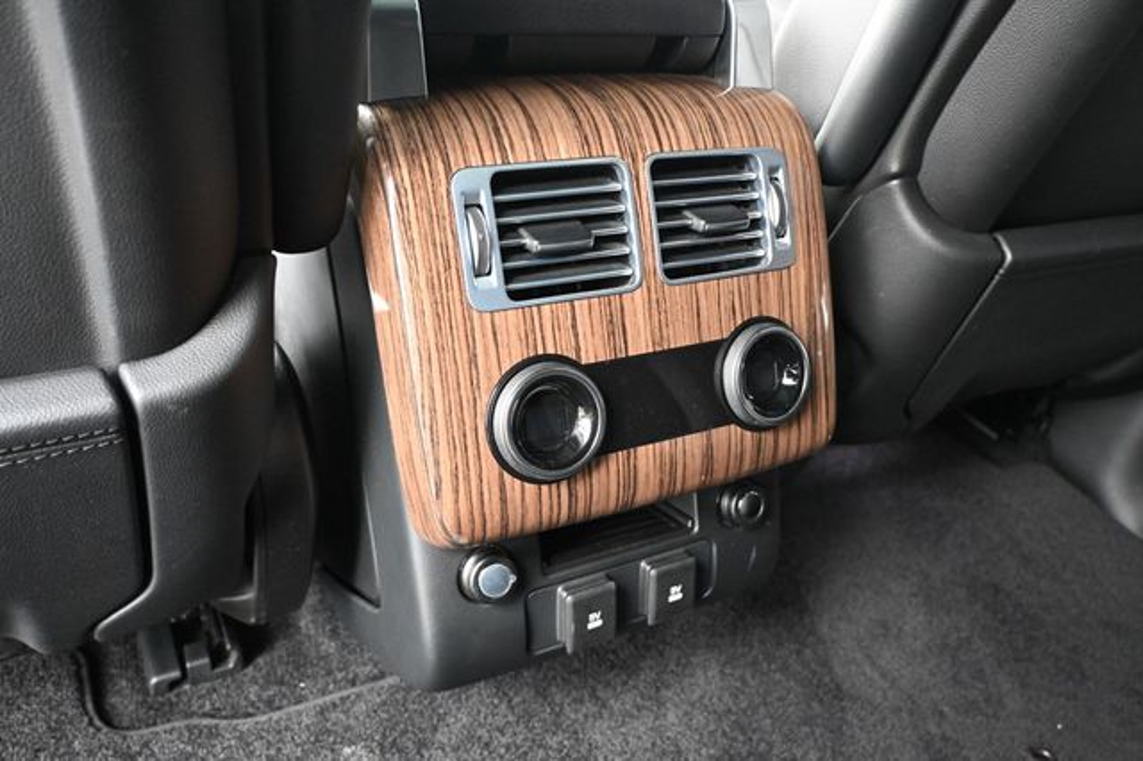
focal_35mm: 29
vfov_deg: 44.6
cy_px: 380
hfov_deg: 63.2
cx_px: 572
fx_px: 928
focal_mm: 19.5
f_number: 3.8
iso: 3200
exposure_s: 1/100
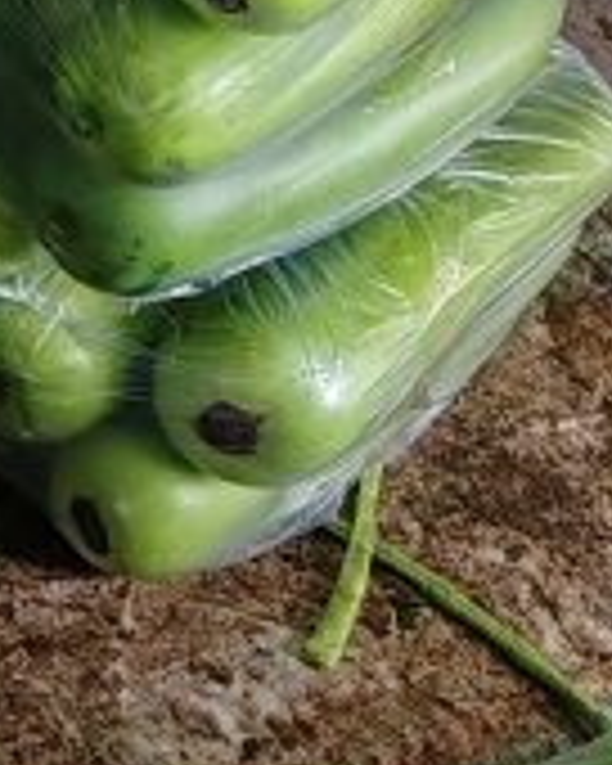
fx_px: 3736
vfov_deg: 11.6
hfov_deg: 8.4
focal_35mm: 165
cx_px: -968
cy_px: -7
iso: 80
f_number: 1.9
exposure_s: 1/100
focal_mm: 6.12
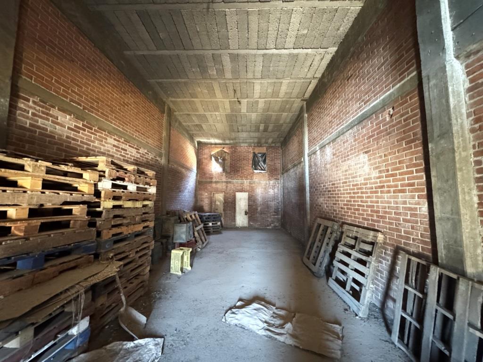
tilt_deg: +5.3
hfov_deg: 102.1
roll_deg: +0.1
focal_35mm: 14
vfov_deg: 85.7
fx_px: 195
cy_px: 181
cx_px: 242
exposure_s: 1/17
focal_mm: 2.22
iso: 2500
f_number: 2.2
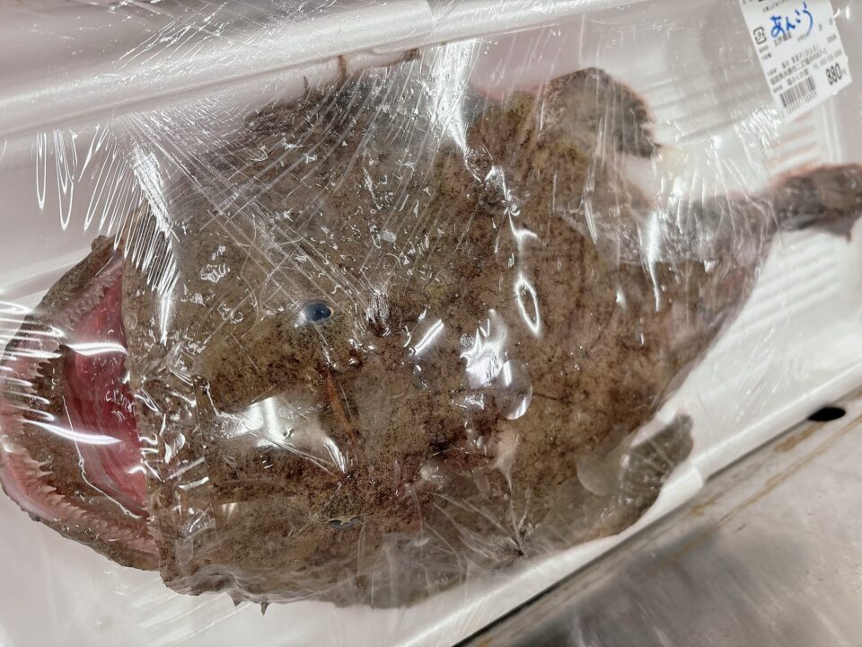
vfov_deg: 53.1
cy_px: 324
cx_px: 431
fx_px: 647
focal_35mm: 26
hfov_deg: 67.3
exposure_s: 1/60
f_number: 1.6
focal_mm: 5.96
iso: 100
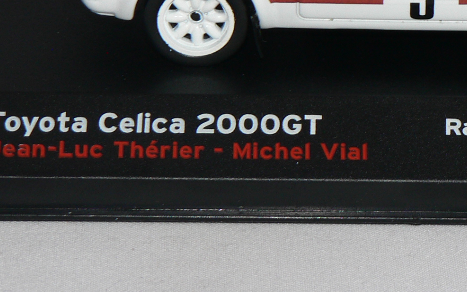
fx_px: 3092
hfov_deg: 8.6
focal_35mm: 243
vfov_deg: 5.4
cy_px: -108
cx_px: 423
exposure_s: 1/60
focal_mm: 15.5
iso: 80
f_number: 4
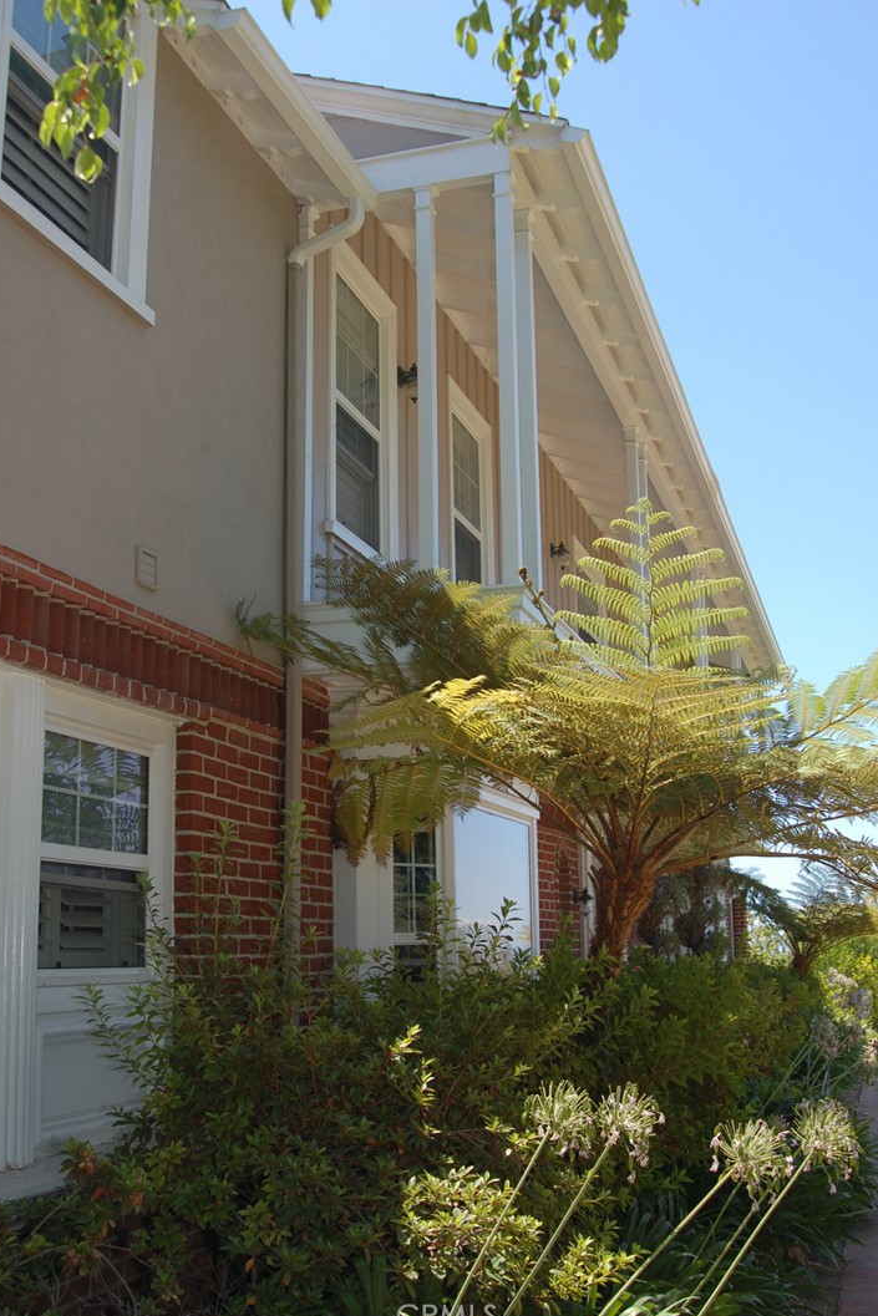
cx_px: 432
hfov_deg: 36.0
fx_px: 1353
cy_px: 657
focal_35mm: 37
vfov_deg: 51.9
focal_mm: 24
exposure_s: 1/500
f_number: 4.5
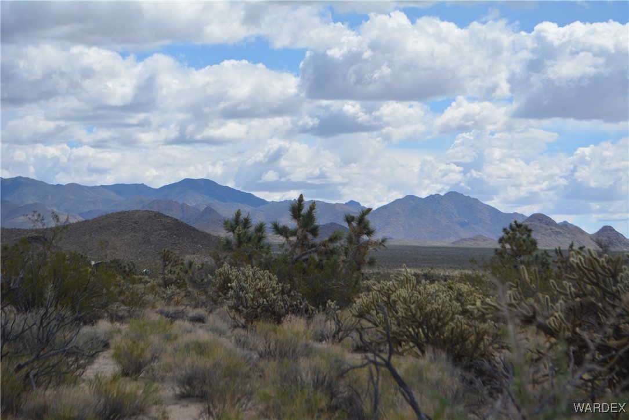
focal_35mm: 82
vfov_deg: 16.6
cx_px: 314
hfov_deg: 24.6
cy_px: 210
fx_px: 1442
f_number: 7.1
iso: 400
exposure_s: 1/2000
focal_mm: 55
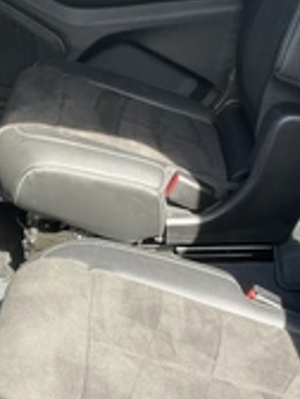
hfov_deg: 21.3
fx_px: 797
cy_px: 332
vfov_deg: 27.5
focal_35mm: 69
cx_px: 140
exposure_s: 1/122
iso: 16
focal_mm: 3
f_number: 1.8
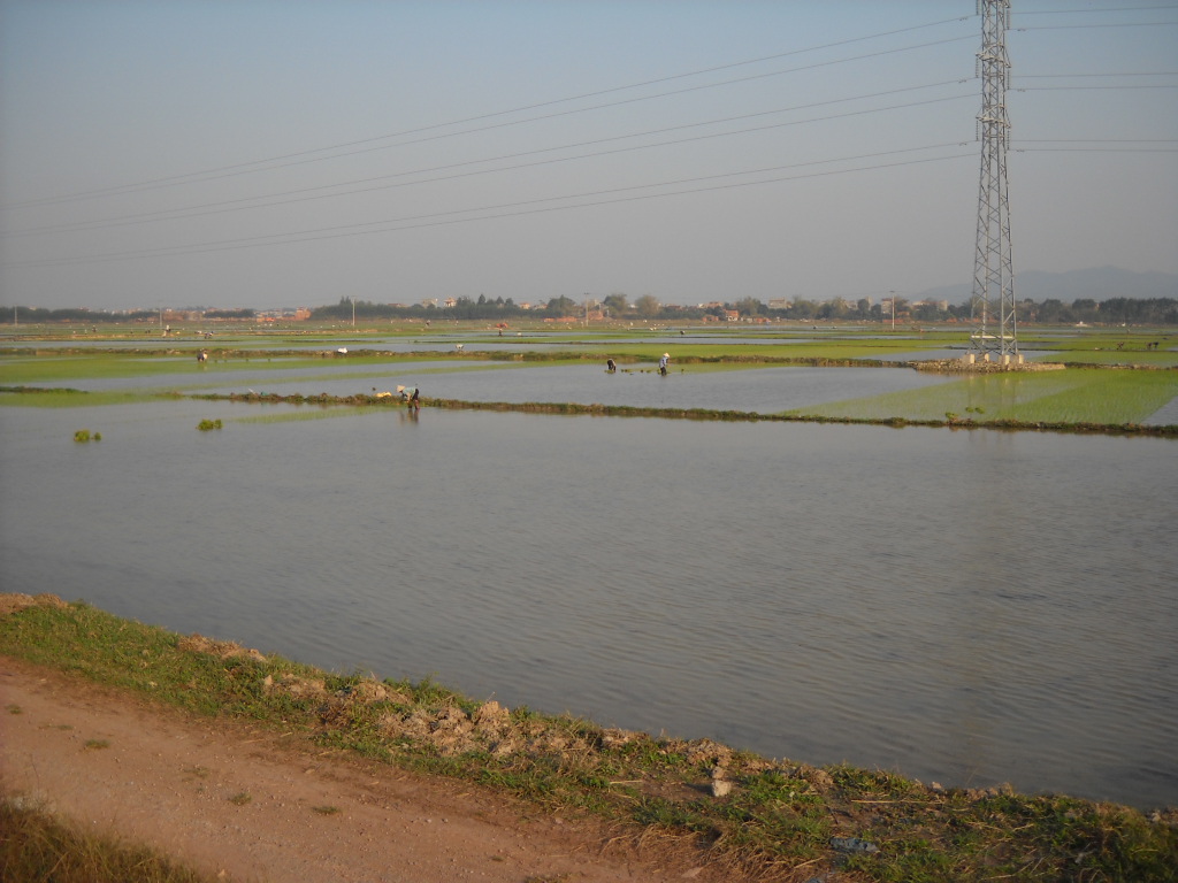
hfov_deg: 45.8
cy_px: 442
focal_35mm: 41
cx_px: 589
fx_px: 1395
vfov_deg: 35.1
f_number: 5.5
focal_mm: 6.72
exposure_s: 1/201
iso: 64
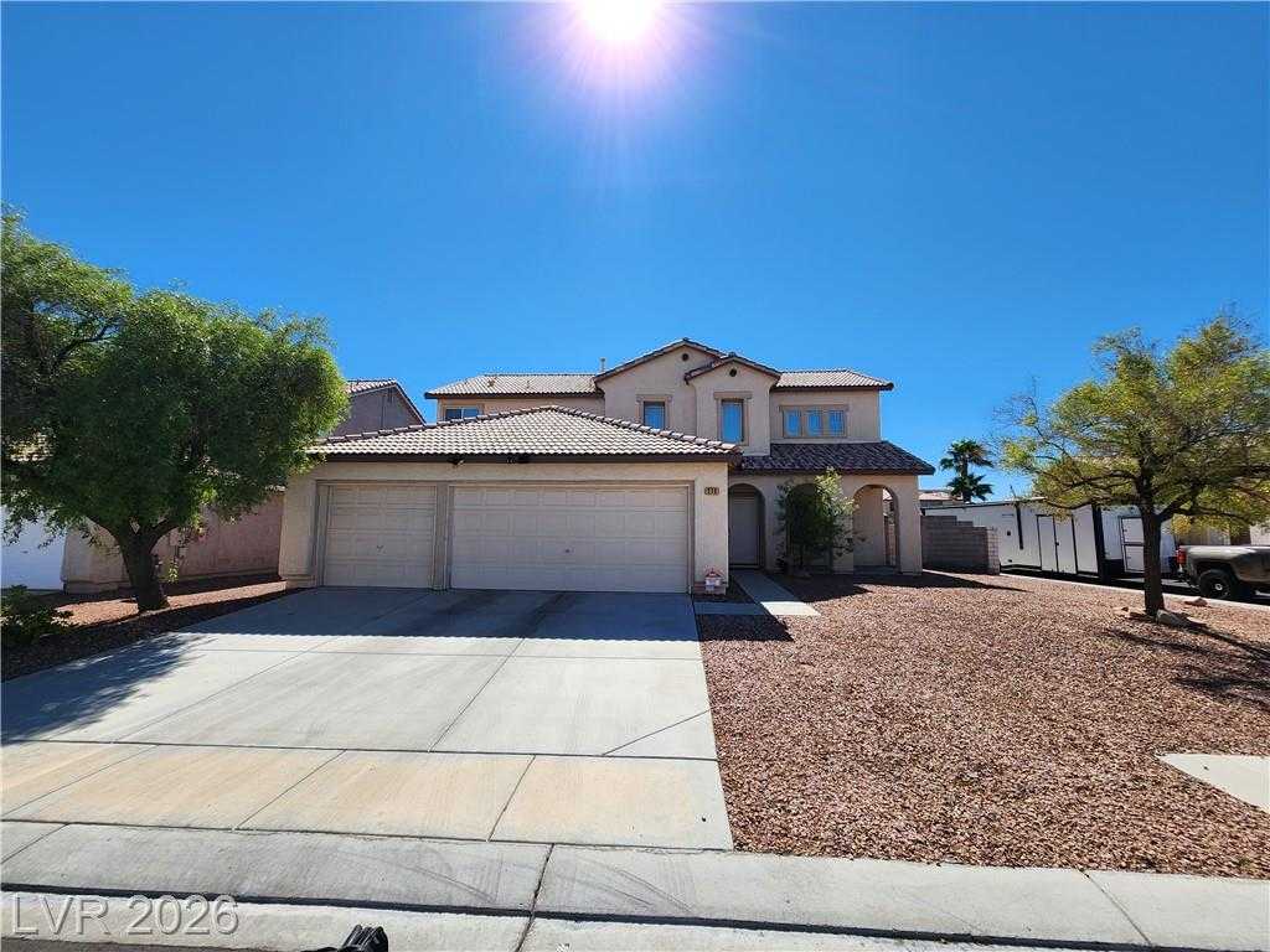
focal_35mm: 13
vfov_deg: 89.9
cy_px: 476
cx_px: 635
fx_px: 477
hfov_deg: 106.2
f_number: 2.2
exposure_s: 1/2359
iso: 50
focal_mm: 2.2
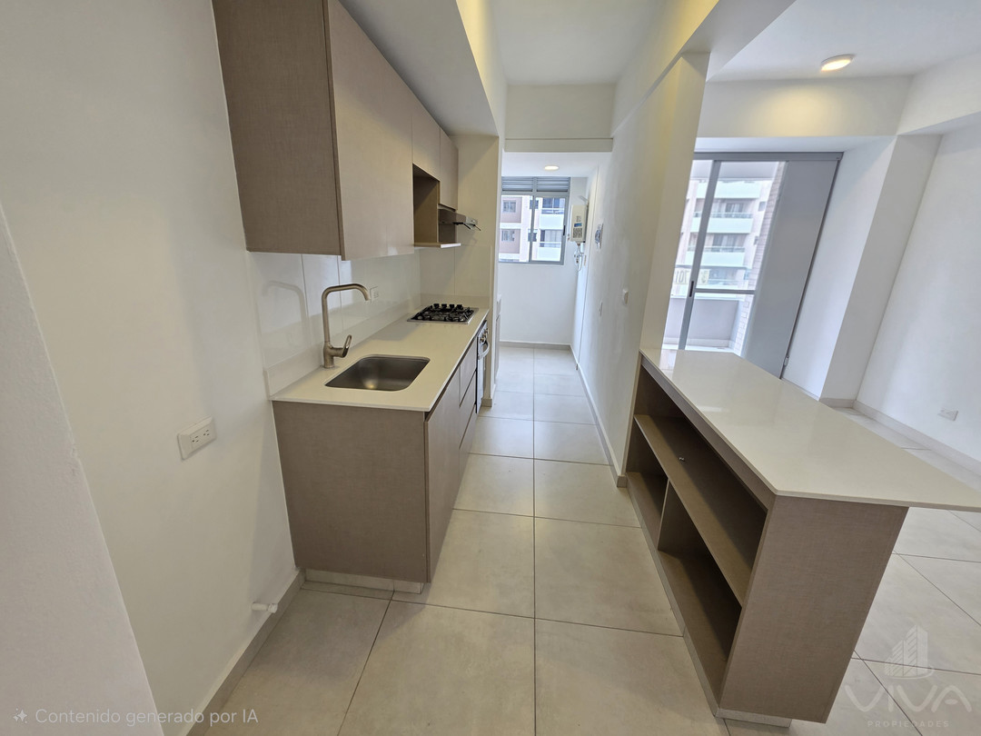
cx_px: 490
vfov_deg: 89.9
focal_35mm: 13
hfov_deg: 106.2
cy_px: 368
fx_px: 368
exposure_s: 1/120
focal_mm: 2.2
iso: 160
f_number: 1.9
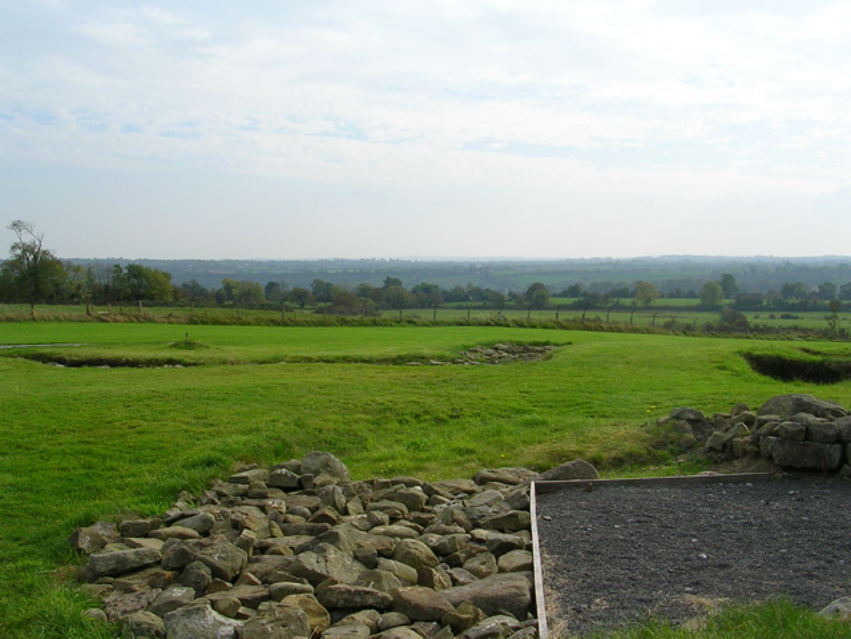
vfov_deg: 37.7
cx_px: 426
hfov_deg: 49.0
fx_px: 934
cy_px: 320
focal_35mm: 38
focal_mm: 5.8
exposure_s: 1/287
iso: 50
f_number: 5.6
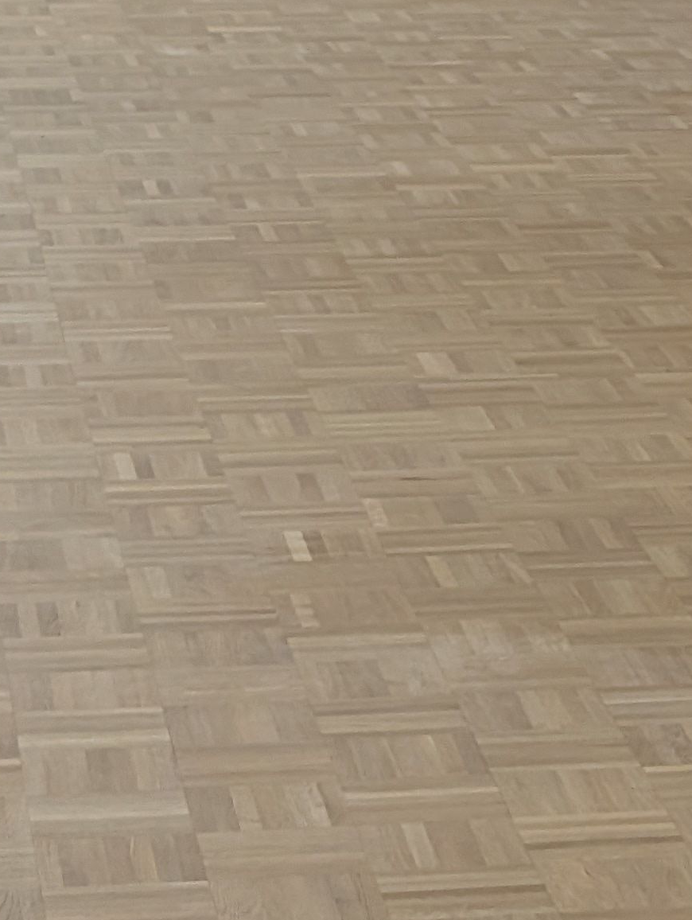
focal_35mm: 173
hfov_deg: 8.5
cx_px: 956
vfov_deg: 11.3
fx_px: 4601
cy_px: 104
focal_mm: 6.9
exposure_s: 1/214
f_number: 1.68
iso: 88
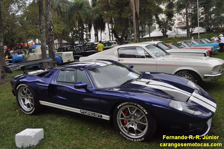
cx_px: 112
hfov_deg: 62.0
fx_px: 186
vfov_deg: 43.5
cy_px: 74
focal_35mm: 30
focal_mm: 20
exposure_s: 1/250
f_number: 5.6
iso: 560
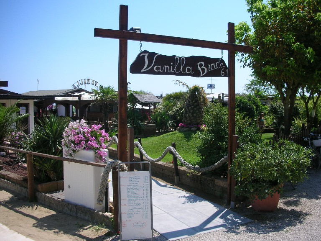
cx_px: 160
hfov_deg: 52.6
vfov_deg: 40.7
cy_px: 120
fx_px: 325
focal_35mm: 35
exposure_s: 1/98.6
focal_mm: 5.8
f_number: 8.5
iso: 50
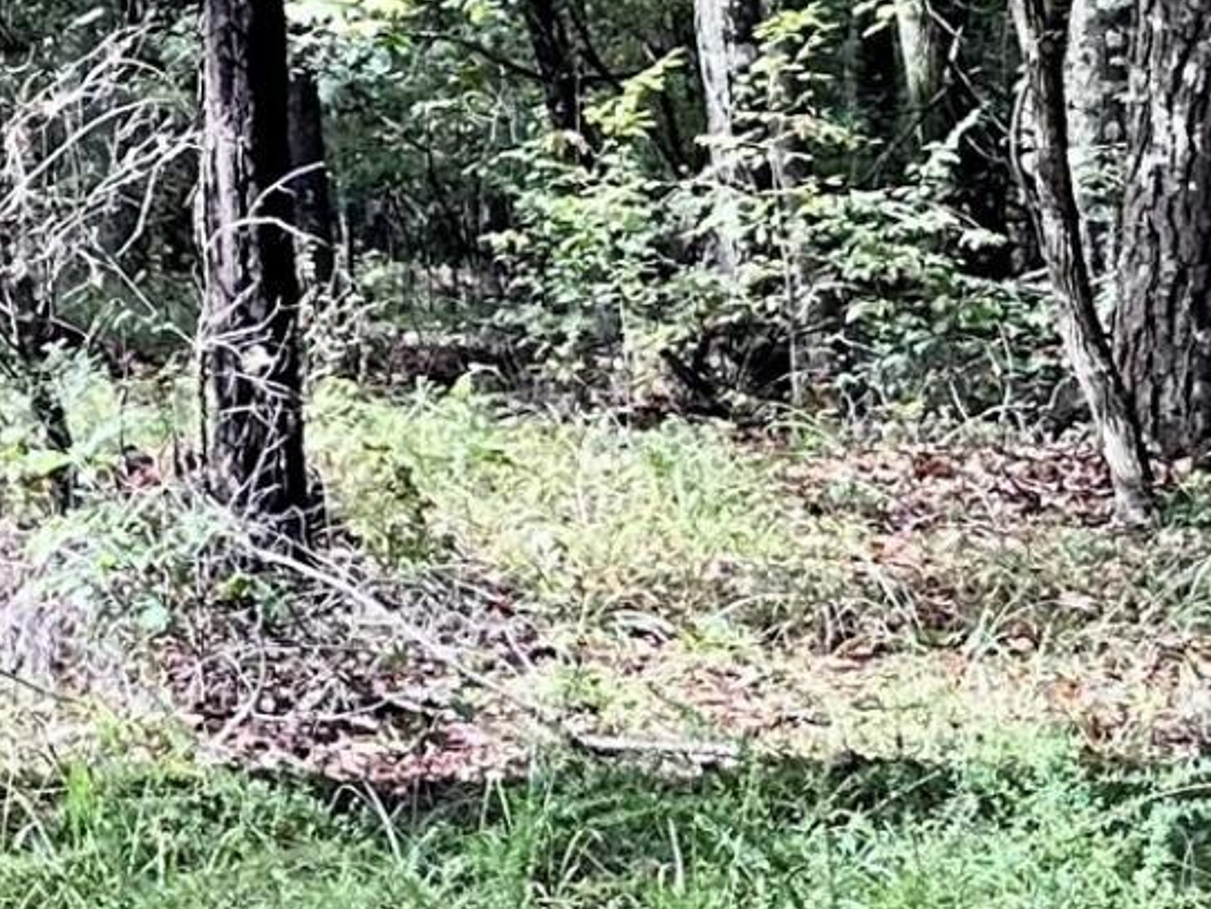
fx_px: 4654
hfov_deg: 13.2
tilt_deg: +2.2
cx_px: -1069
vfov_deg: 10.9
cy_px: -212
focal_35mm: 133
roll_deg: -0.4
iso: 80
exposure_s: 1/458
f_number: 1.78
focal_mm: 6.86
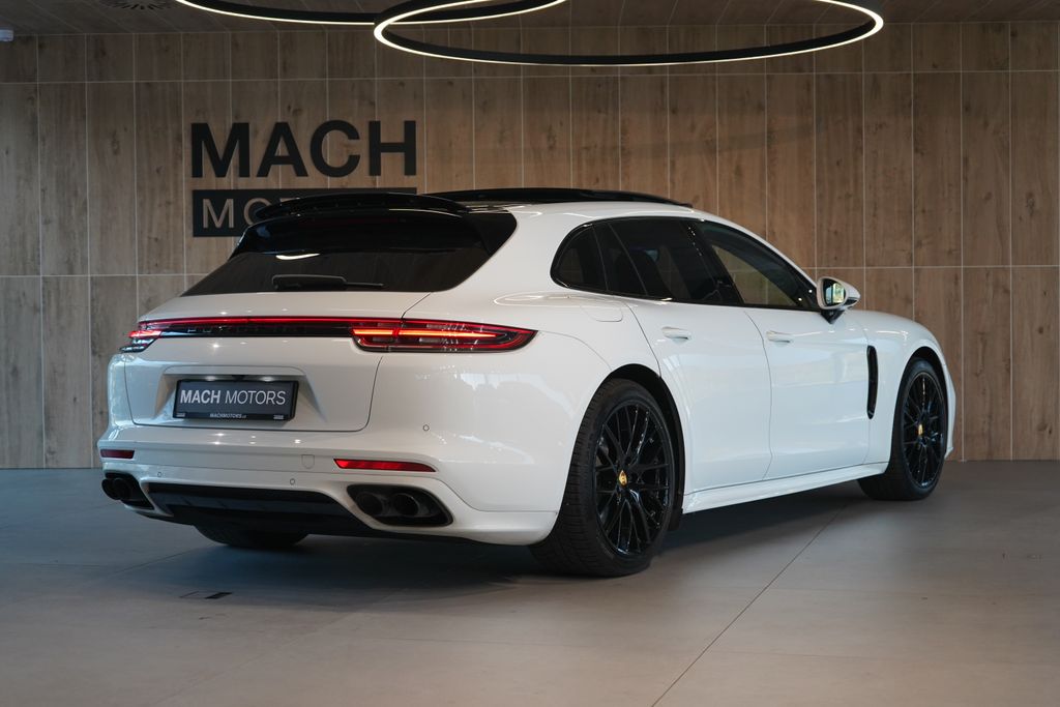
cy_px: 354
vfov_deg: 23.0
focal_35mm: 59
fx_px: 1737
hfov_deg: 33.9
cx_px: 530
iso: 1600
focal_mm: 59
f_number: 5
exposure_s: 1/160
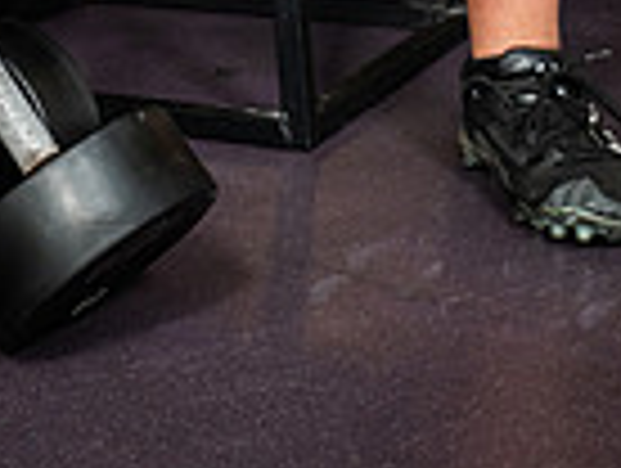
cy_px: -513
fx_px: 2588
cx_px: 171
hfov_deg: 13.6
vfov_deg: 9.5
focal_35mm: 144
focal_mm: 46
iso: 800
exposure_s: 1/250
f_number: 7.1
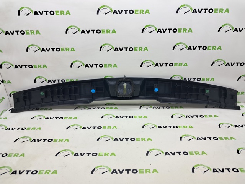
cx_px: 122
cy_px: 92
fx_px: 191
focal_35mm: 27
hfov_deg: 65.4
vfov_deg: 51.3
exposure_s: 1/50
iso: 50
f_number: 1.8
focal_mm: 4
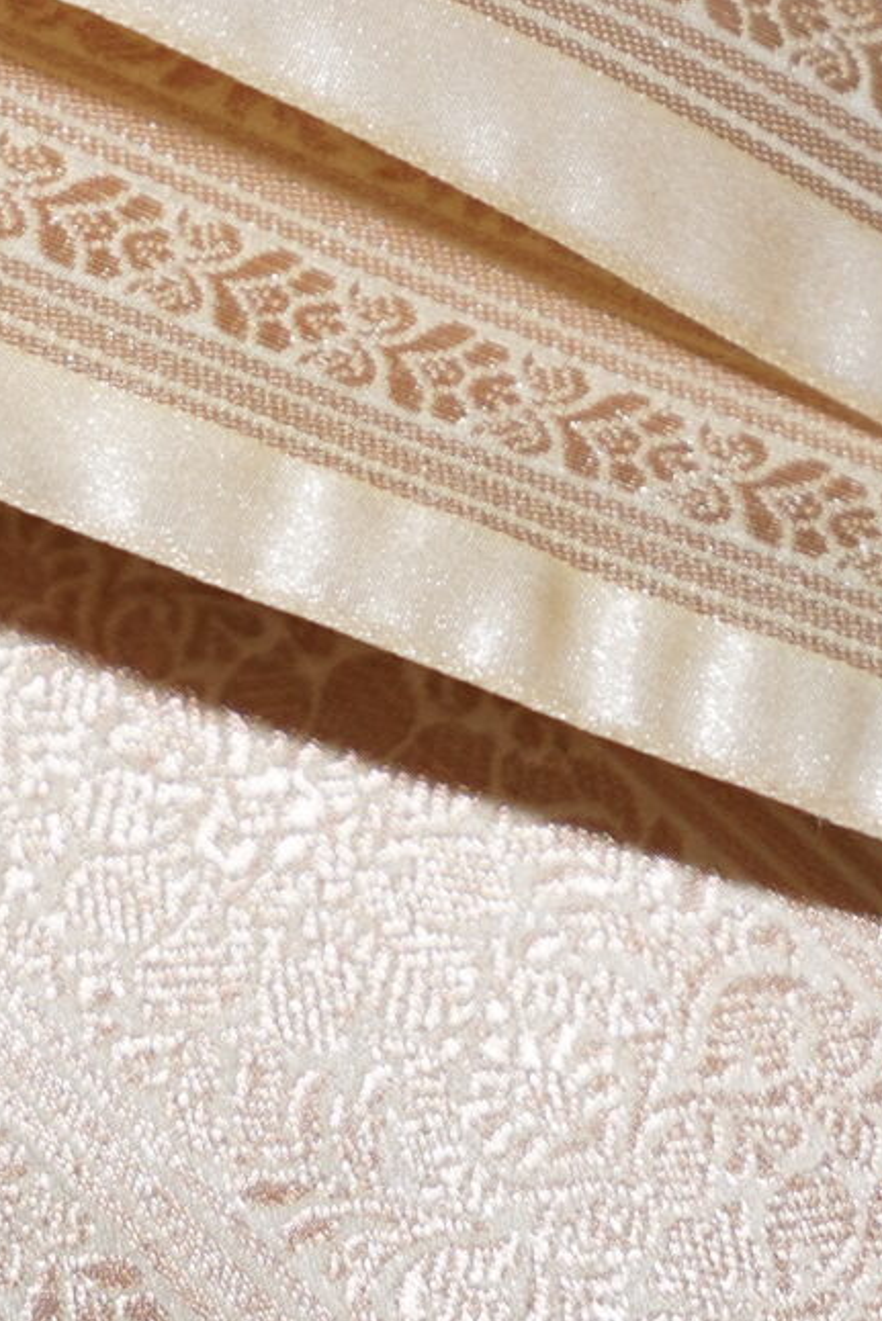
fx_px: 7639
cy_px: -675
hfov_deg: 6.6
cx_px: 363
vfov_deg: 9.6
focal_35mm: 208
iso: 320
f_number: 2.8
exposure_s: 1/250
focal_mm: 52.5
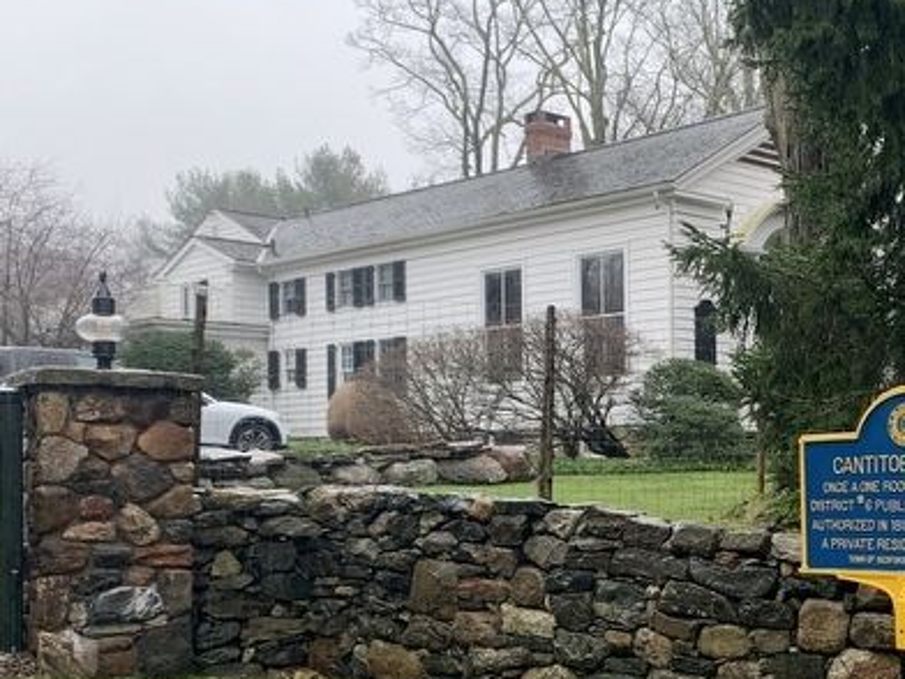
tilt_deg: +0.6
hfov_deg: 34.9
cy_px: 478
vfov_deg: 27.3
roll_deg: -0.2
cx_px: 739
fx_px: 1386
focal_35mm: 53
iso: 100
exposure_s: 1/113
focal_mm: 4.25
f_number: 1.8
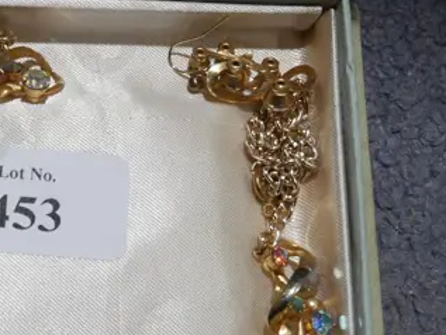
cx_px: 55
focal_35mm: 142
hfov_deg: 13.8
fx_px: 1830
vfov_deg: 10.4
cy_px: 76
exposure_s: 1/60
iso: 200
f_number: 4.7
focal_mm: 22
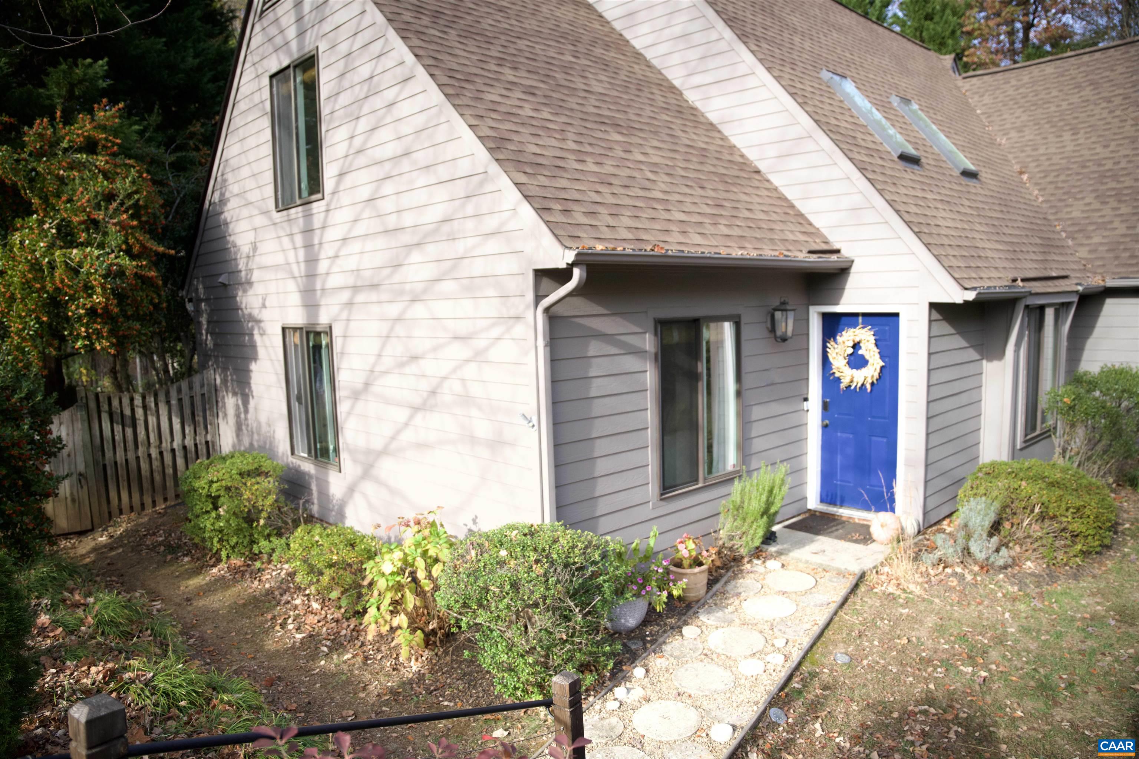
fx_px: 794
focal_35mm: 25
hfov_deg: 71.3
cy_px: 380
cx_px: 570
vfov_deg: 51.1
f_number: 2.8
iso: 640
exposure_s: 1/2500
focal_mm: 25.1
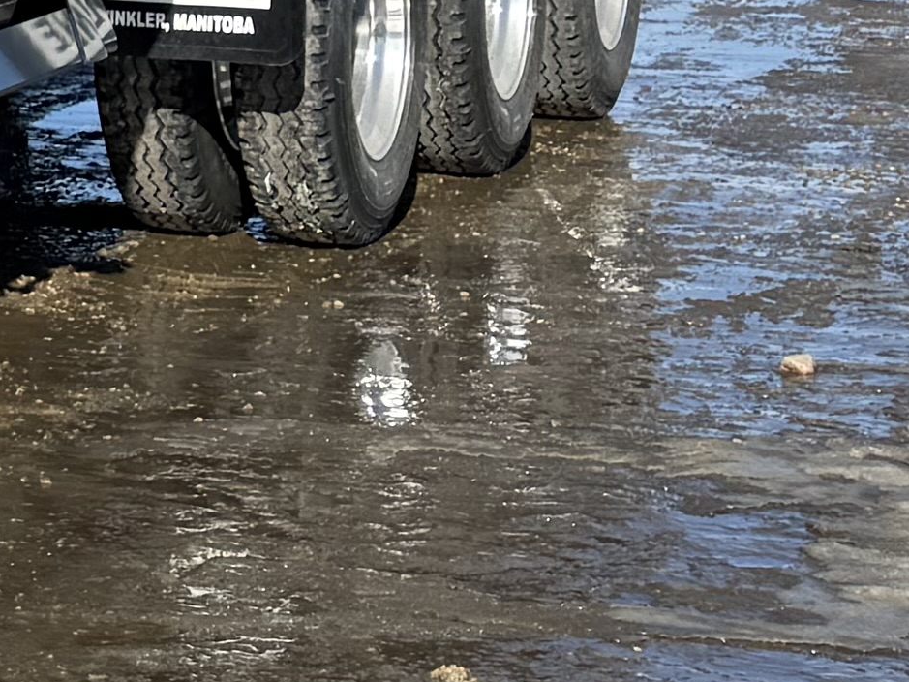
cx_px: -1342
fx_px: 3833
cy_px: -267
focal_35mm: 146
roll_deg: +0.0
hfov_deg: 11.1
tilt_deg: -1.3
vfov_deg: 9.9
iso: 80
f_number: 1.78
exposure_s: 1/6173
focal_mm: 6.76
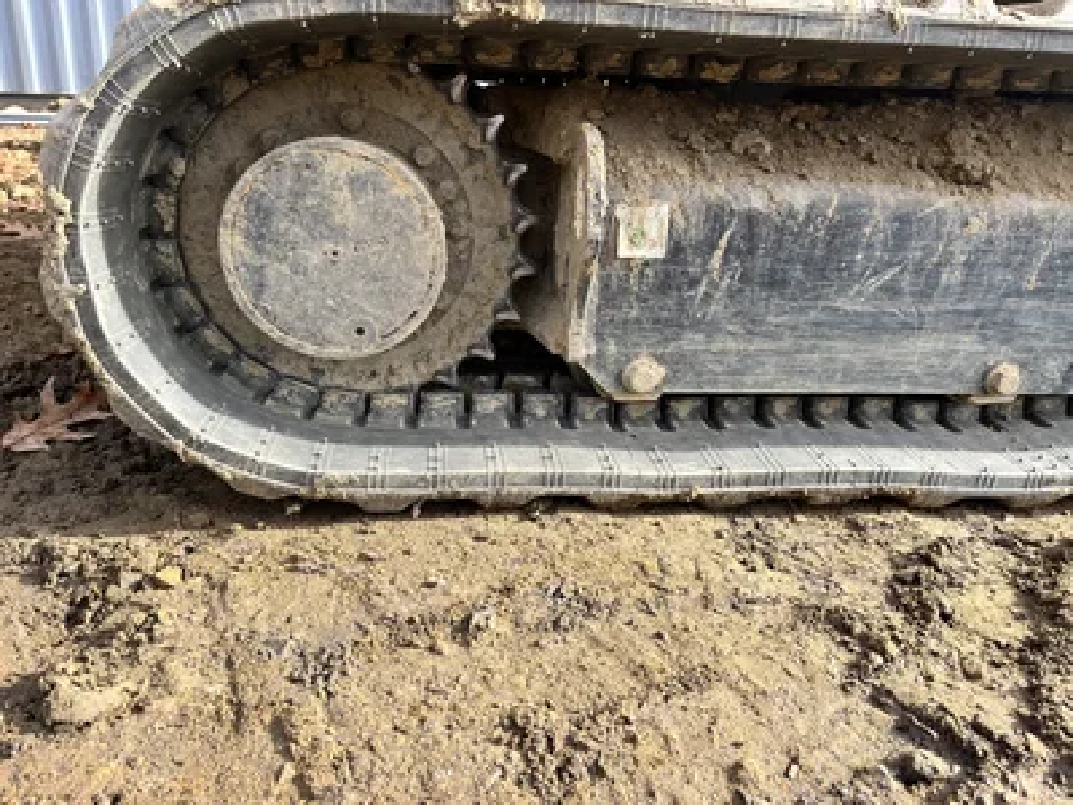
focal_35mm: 26
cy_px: 402
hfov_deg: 67.3
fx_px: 806
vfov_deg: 53.1
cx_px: 536
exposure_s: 1/537
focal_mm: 5.1
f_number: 1.6
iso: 50
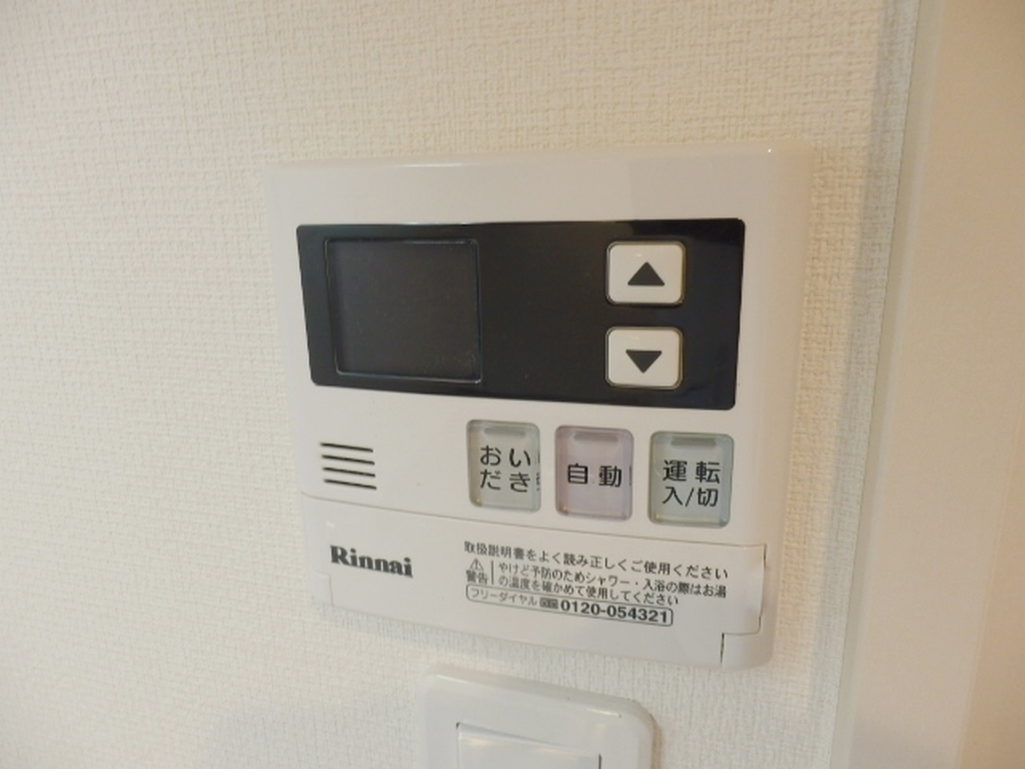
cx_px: 512
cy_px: 384
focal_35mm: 24
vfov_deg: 56.8
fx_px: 711
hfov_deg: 71.6
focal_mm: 4.2
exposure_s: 1/30
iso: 125
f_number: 3
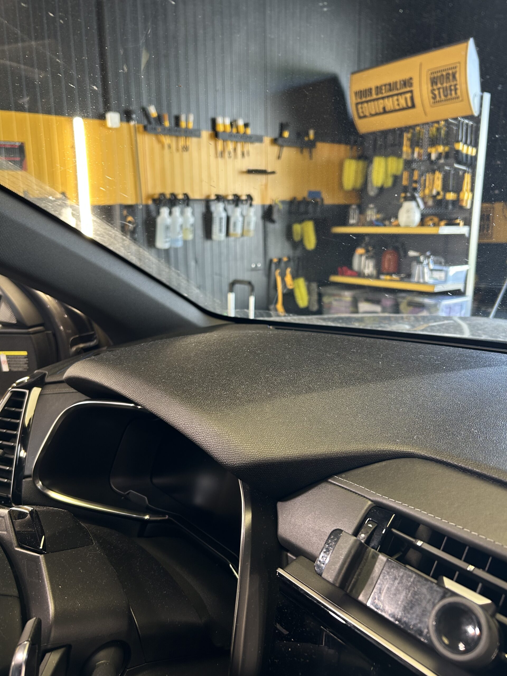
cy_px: 338
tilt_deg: -13.1
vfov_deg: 67.3
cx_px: 254
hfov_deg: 53.1
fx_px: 508
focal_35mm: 26
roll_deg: +1.1
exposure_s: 1/50
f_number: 1.5
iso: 100
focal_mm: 5.7
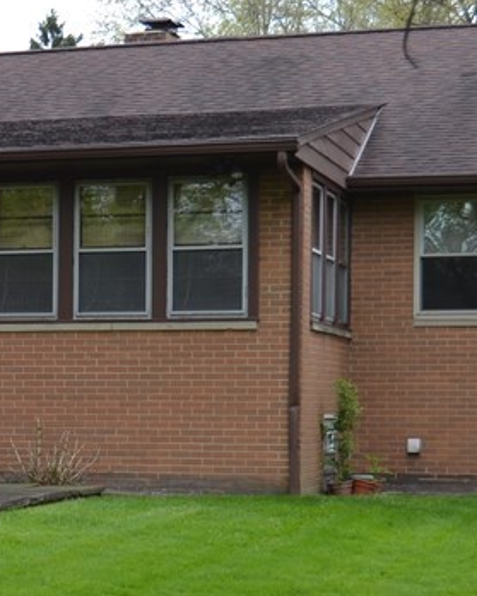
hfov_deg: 13.0
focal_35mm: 114
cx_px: -164
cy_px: 476
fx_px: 2013
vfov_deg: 16.7
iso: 100
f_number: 6.3
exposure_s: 1/160
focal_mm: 26
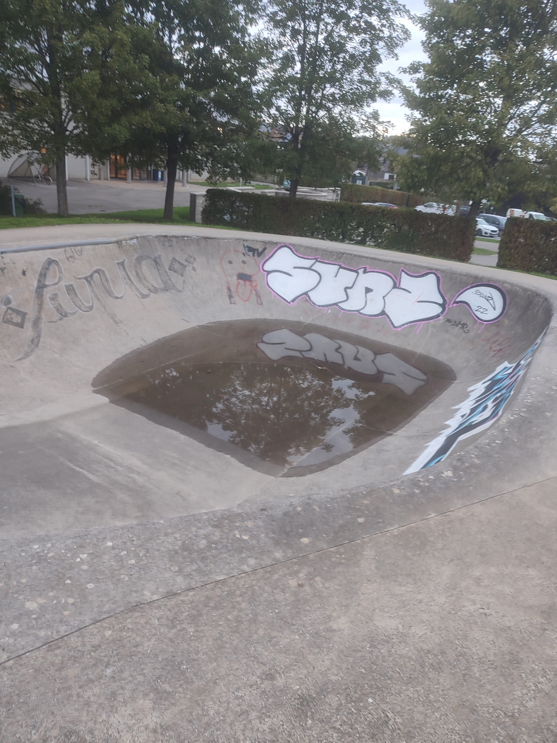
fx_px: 515
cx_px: 278
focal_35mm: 24
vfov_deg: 71.6
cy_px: 372
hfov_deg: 56.8
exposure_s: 1/33
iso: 210
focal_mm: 5.89
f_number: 1.89
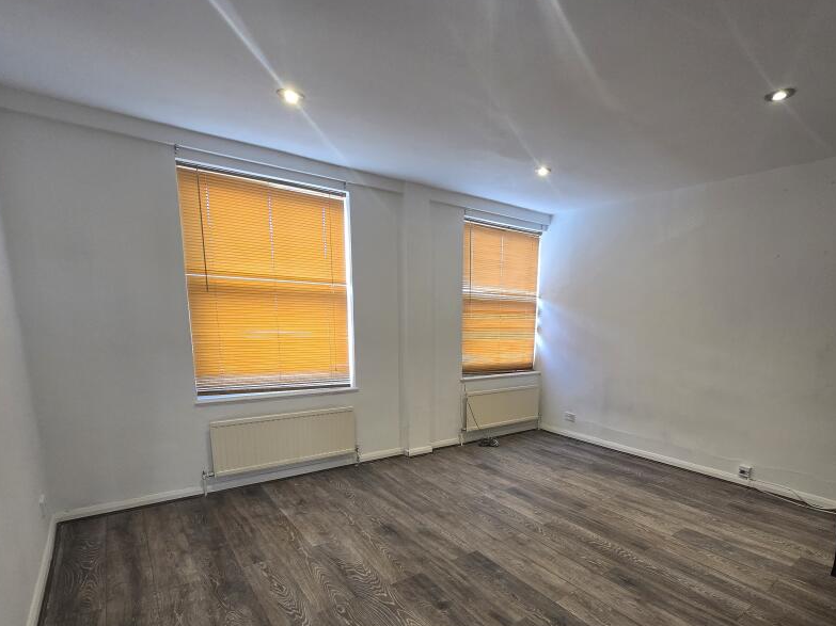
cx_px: 500
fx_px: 410
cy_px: 396
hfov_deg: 89.9
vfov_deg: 73.3
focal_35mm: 17
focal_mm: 2.2
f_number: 2.2
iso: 200
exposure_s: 1/60
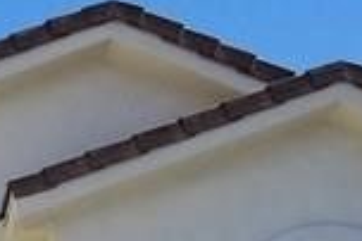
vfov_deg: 7.2
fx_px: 1828
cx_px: -148
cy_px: 513
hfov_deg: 11.0
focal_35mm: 182
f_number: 1.7
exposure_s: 1/2048
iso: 50
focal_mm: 4.25
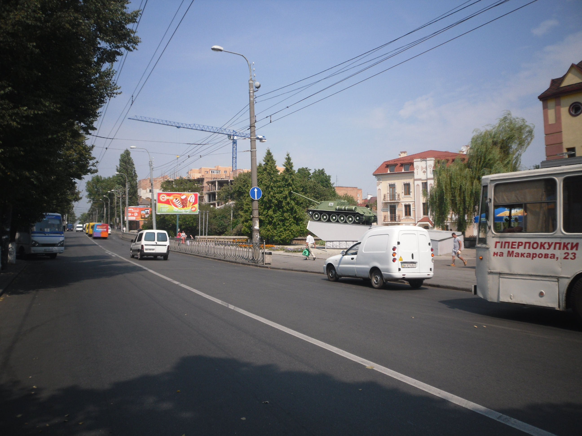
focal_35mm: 28
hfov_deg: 63.4
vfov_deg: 49.7
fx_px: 471
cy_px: 218
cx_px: 291
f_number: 7.8
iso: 80
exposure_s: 1/215
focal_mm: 5.1
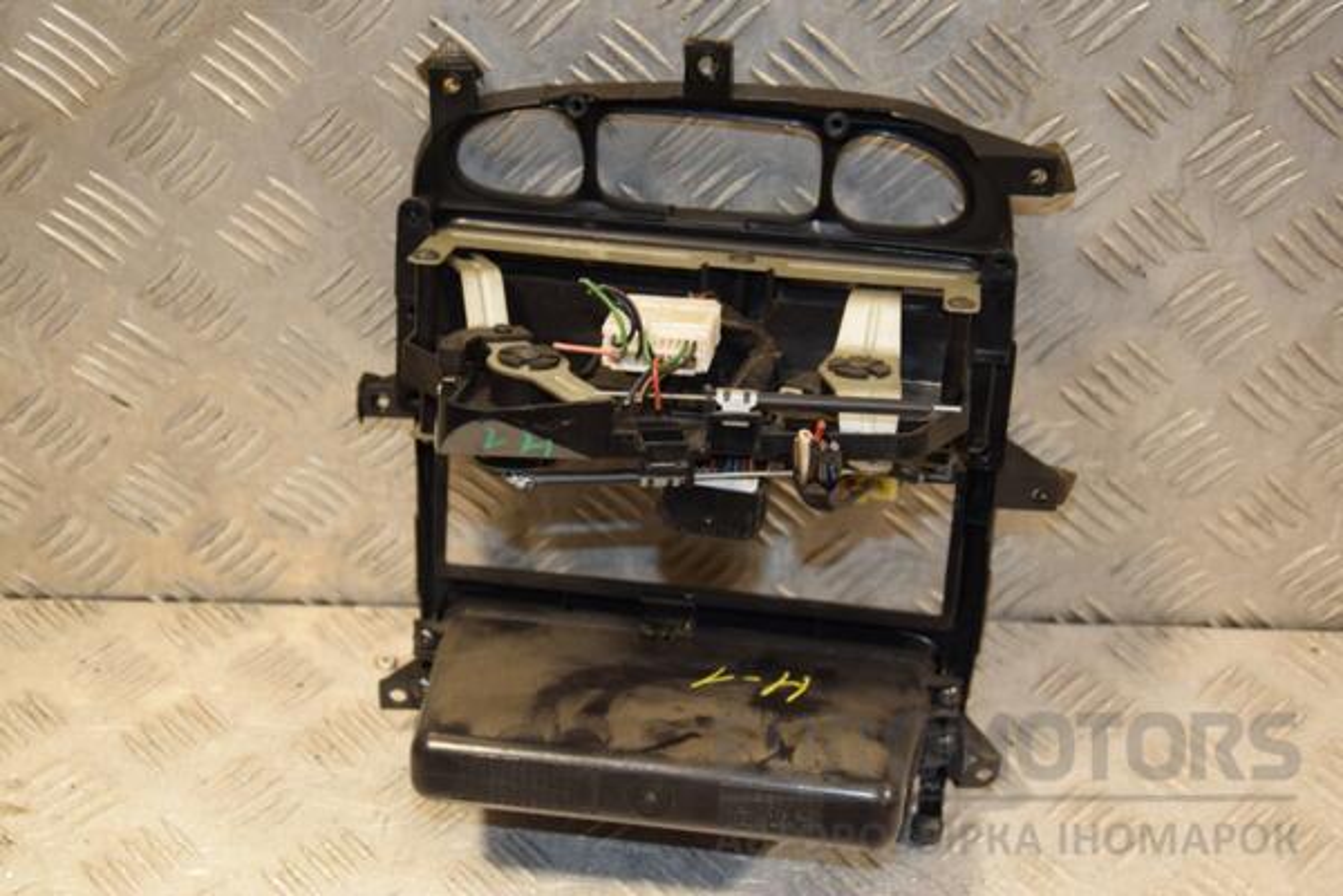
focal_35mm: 63
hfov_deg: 31.9
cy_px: 448
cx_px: 672
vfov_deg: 21.6
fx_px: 2350
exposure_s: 1/160
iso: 800
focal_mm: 42
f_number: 4.8
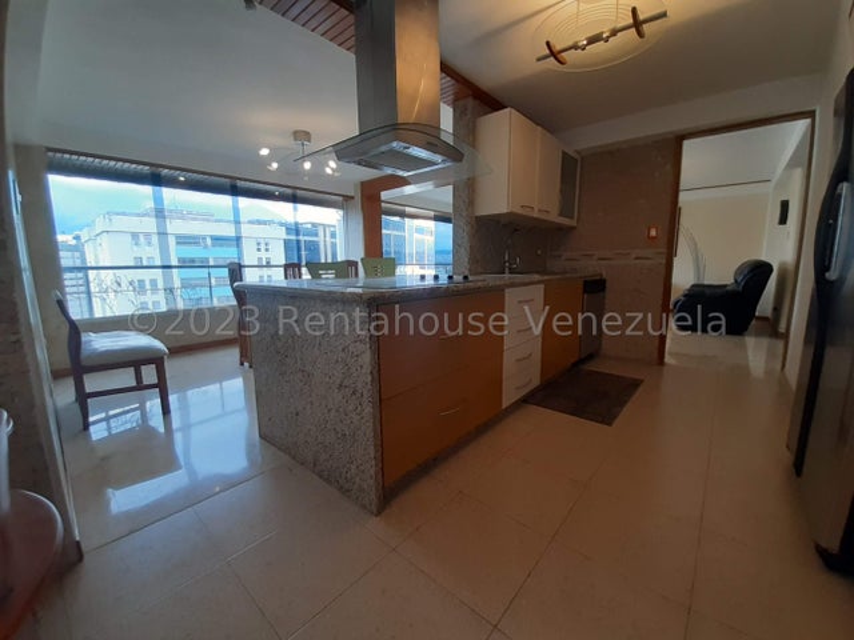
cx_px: 427
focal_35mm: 13
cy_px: 320
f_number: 2.2
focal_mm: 1.13
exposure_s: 1/40
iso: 100
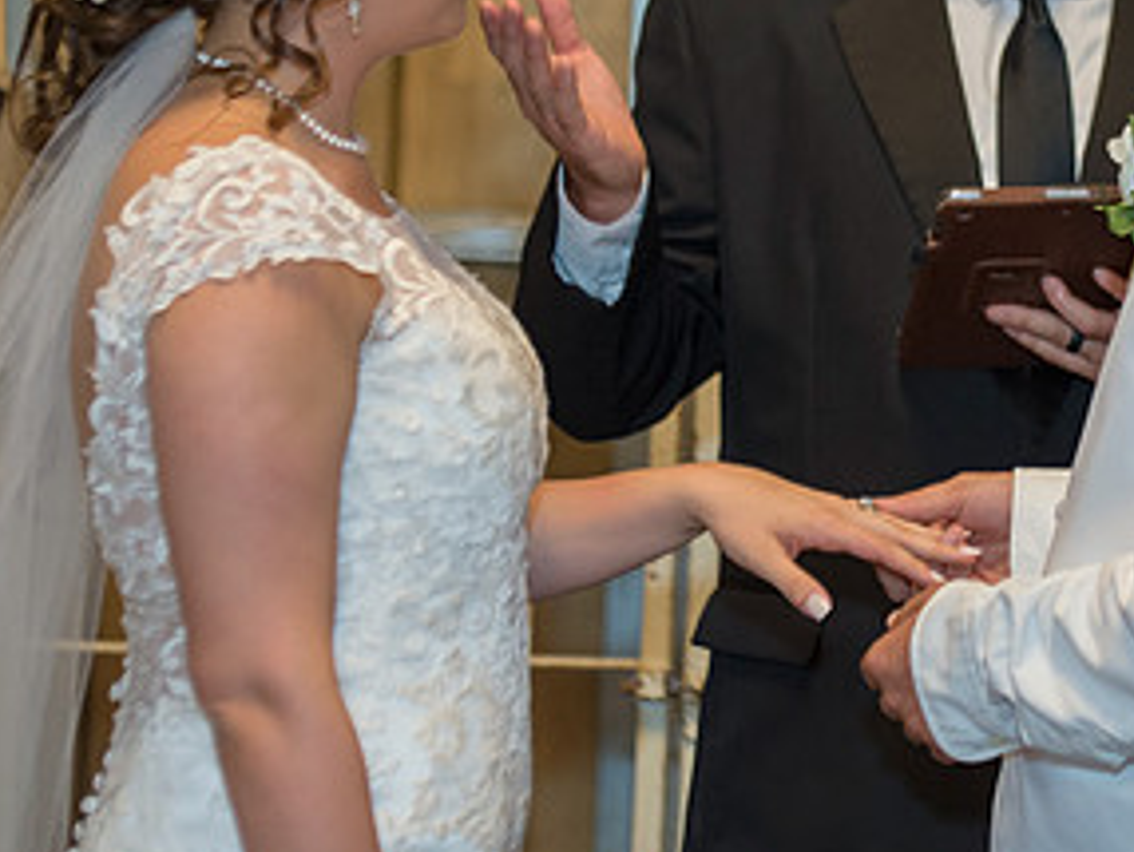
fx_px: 5869
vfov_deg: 8.3
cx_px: 975
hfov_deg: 11.0
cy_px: 250
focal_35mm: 179
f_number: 2.8
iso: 1600
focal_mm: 92
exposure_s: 1/160
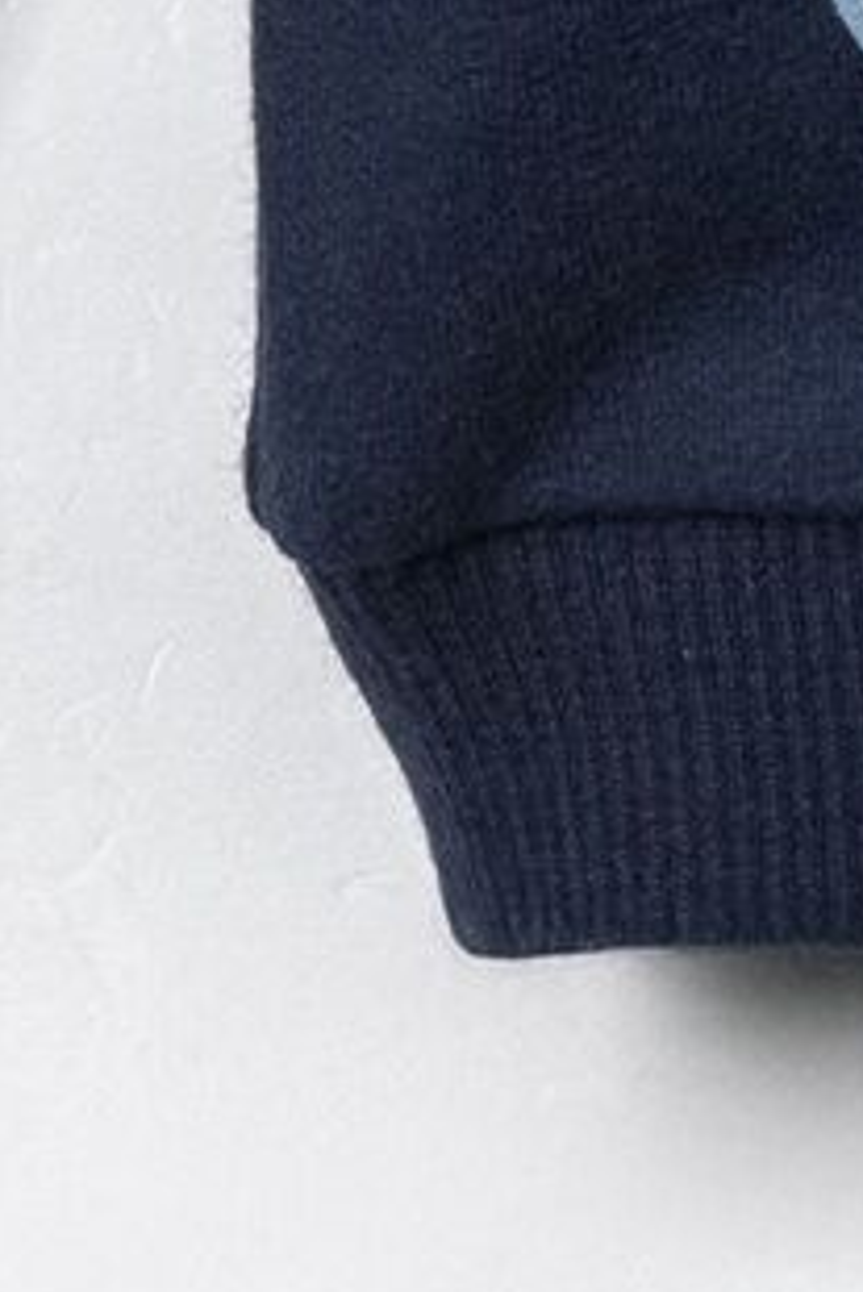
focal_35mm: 290
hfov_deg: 4.7
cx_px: 554
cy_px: -1665
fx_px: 10415
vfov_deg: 6.8
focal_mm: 50
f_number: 9
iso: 400
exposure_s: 1/125
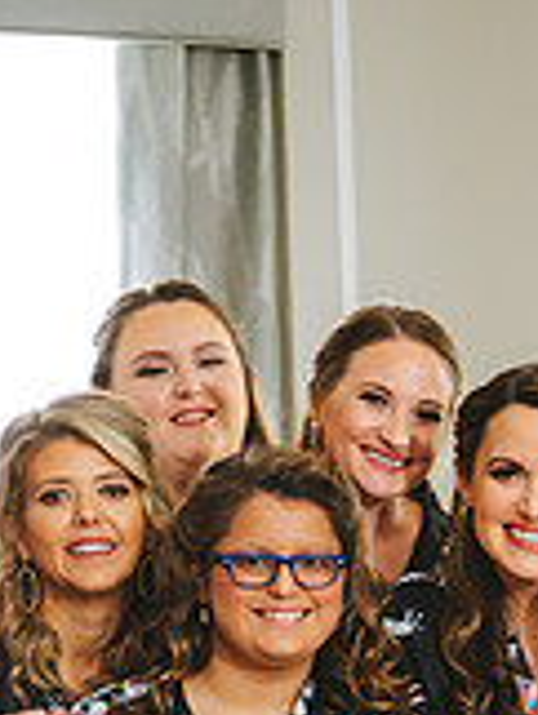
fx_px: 3435
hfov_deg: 8.8
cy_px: 844
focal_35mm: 166
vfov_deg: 11.7
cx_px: 698
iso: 640
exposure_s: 1/125
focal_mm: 48
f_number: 2.8
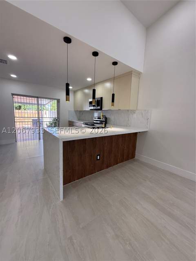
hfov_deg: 85.7
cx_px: 98
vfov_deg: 102.1
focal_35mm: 14
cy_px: 130
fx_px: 106
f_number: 2.2
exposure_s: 1/99
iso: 100
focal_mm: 2.22
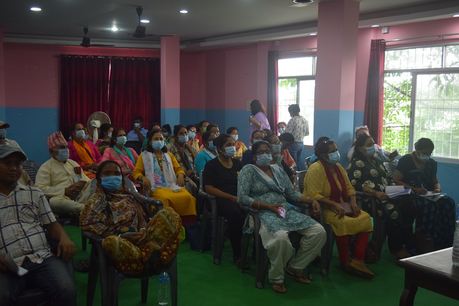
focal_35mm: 39
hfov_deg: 49.5
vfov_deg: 34.2
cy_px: 153
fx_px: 497
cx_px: 230
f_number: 5
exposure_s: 1/100
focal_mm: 26
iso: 800
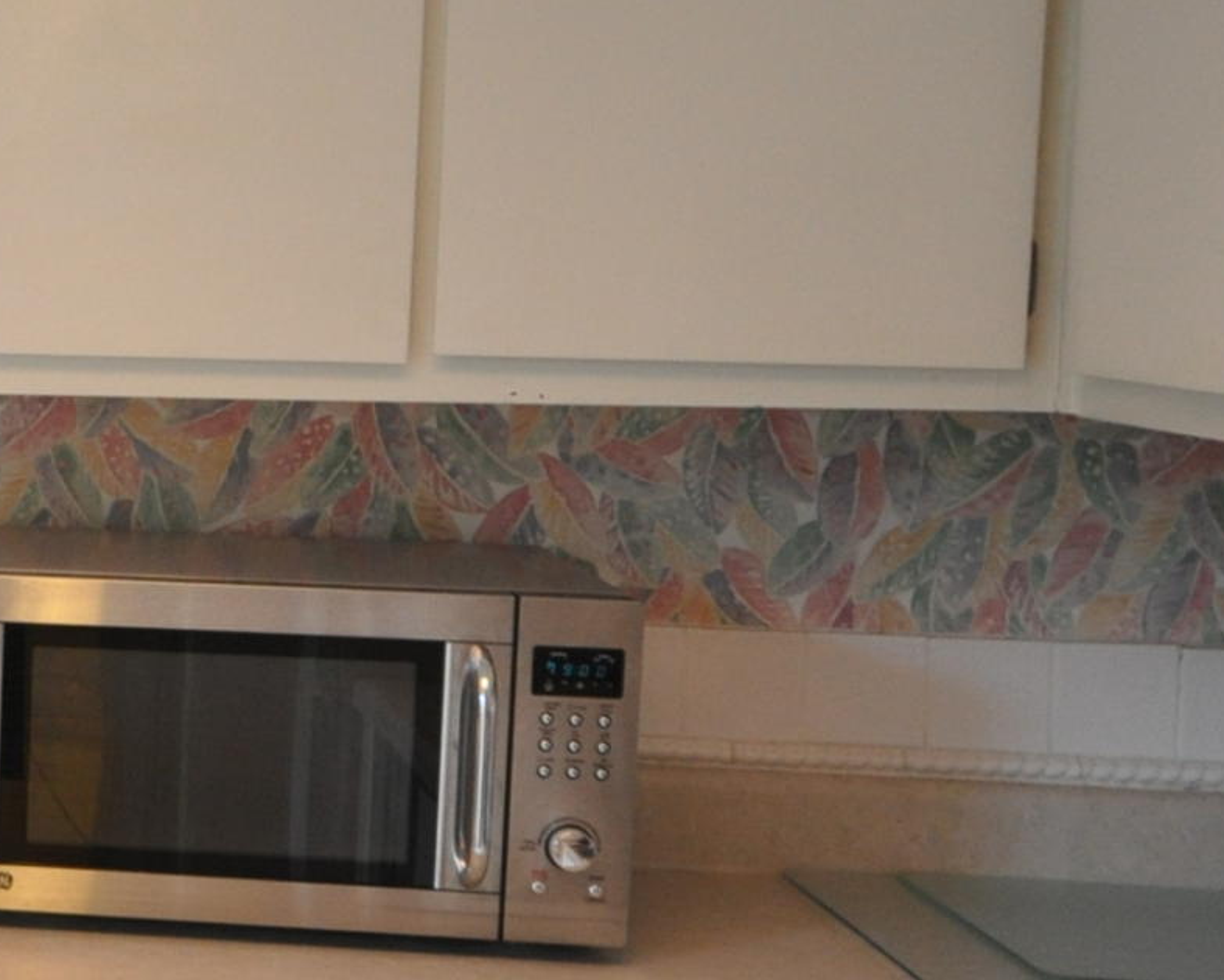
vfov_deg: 20.4
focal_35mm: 75
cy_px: 414
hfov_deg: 21.5
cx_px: -577
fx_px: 2718
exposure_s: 1/50
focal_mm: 14
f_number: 4.8
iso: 800
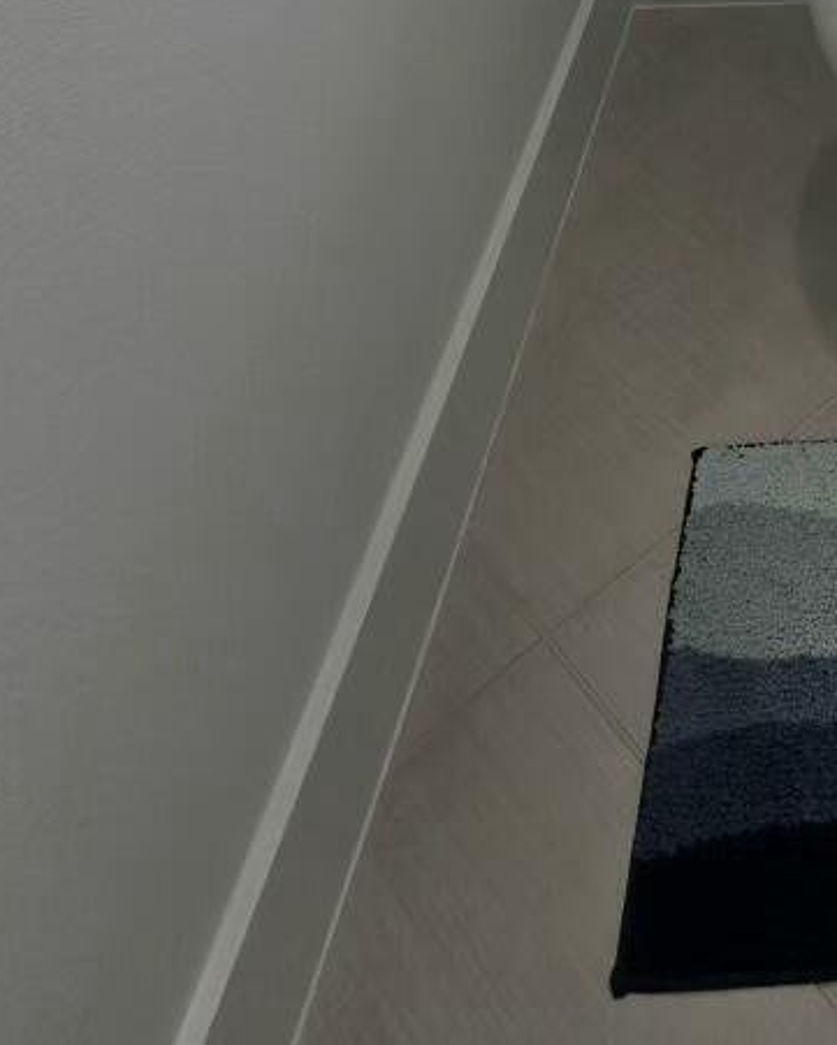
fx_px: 1393
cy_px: -549
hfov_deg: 29.4
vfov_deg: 27.3
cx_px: 969
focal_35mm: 45
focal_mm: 2.2
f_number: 1.9
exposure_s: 1/120
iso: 25
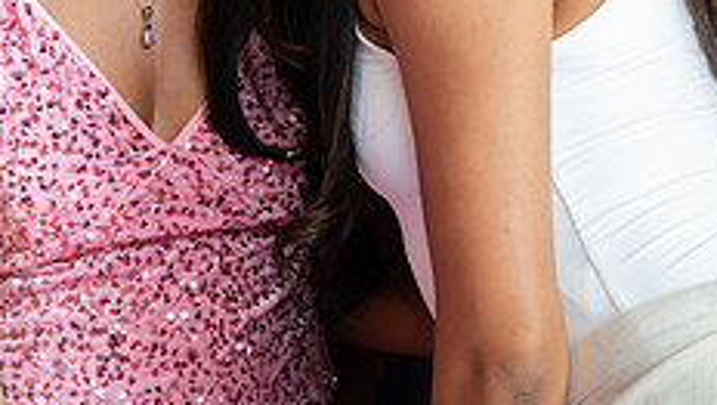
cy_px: -102
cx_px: 124
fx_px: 3235
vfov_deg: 7.1
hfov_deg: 12.6
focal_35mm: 170
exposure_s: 1/200
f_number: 4.5
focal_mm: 65
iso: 1600
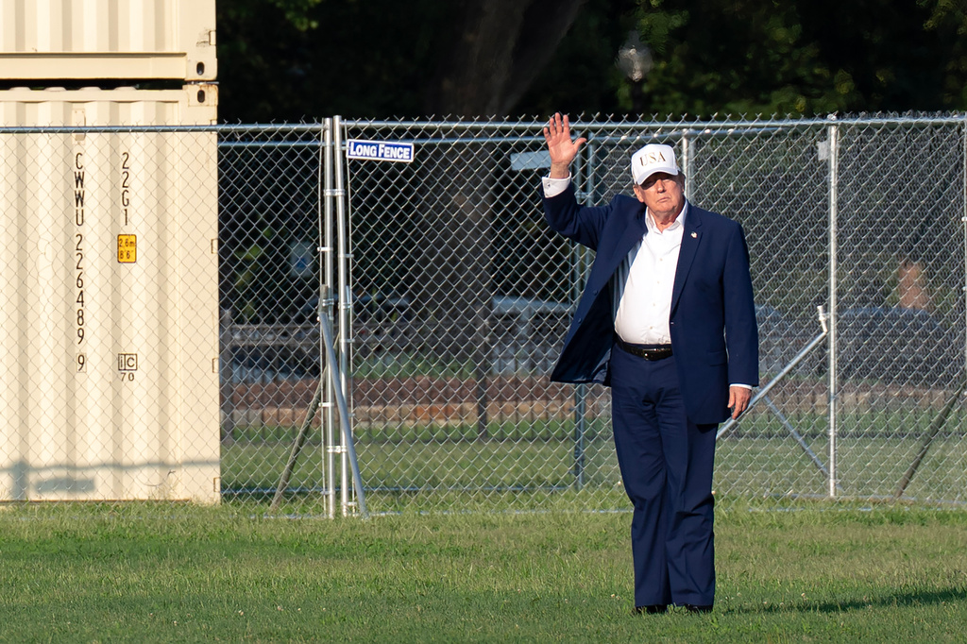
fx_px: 5370
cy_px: 322
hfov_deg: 10.3
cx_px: 484
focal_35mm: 200
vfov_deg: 6.9
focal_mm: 200
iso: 100
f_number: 5
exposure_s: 1/800
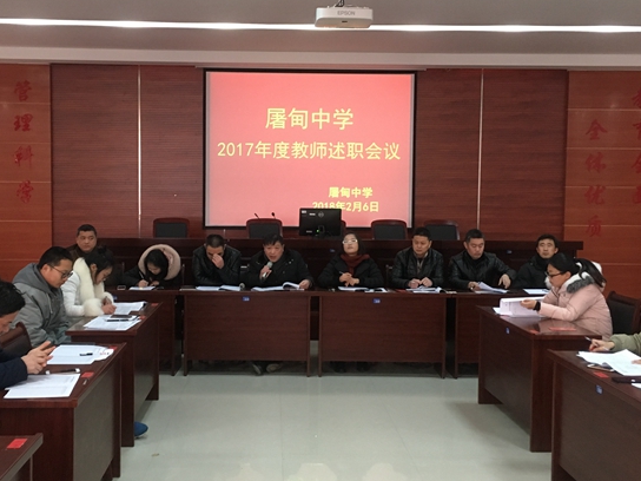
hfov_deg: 56.8
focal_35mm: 32
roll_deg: -1.0
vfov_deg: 44.1
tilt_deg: -2.3
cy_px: 222
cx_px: 328
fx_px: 593
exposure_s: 1/20
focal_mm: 4.15
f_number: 2.2
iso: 200
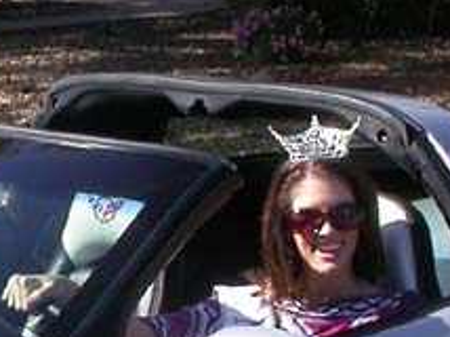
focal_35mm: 182
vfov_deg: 8.1
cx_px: -65
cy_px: 230
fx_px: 2363
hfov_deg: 10.7
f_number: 6.7
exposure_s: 1/205
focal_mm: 7.85
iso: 100
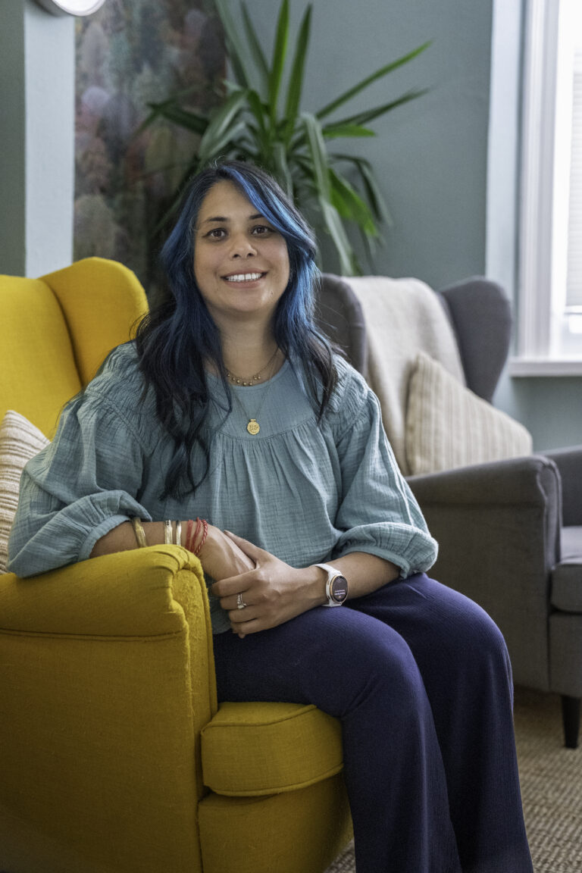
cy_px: 436
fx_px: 1164
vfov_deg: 41.1
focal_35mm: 48
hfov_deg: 28.1
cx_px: 291
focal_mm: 48
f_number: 2.8
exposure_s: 1/1000
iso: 10000
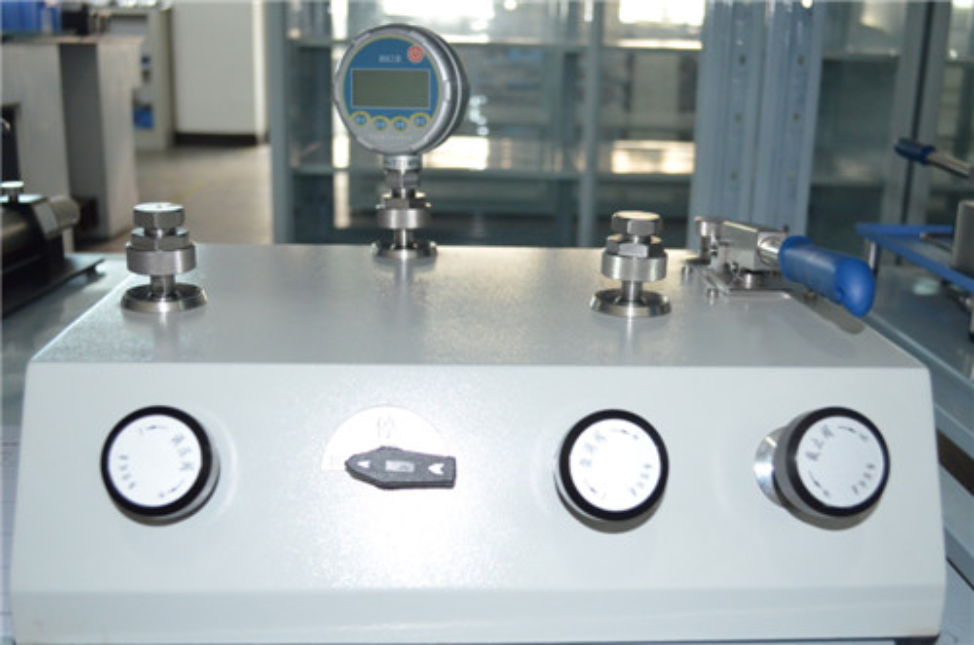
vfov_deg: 34.1
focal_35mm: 39
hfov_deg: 49.6
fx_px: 1053
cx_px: 487
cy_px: 322
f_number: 4.2
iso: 2000
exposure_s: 1/60
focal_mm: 26
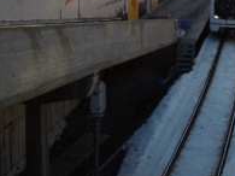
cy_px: -5
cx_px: 260
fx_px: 434
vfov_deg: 22.0
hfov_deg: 27.6
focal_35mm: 64
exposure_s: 1/400
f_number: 3.3
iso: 100
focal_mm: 4.5
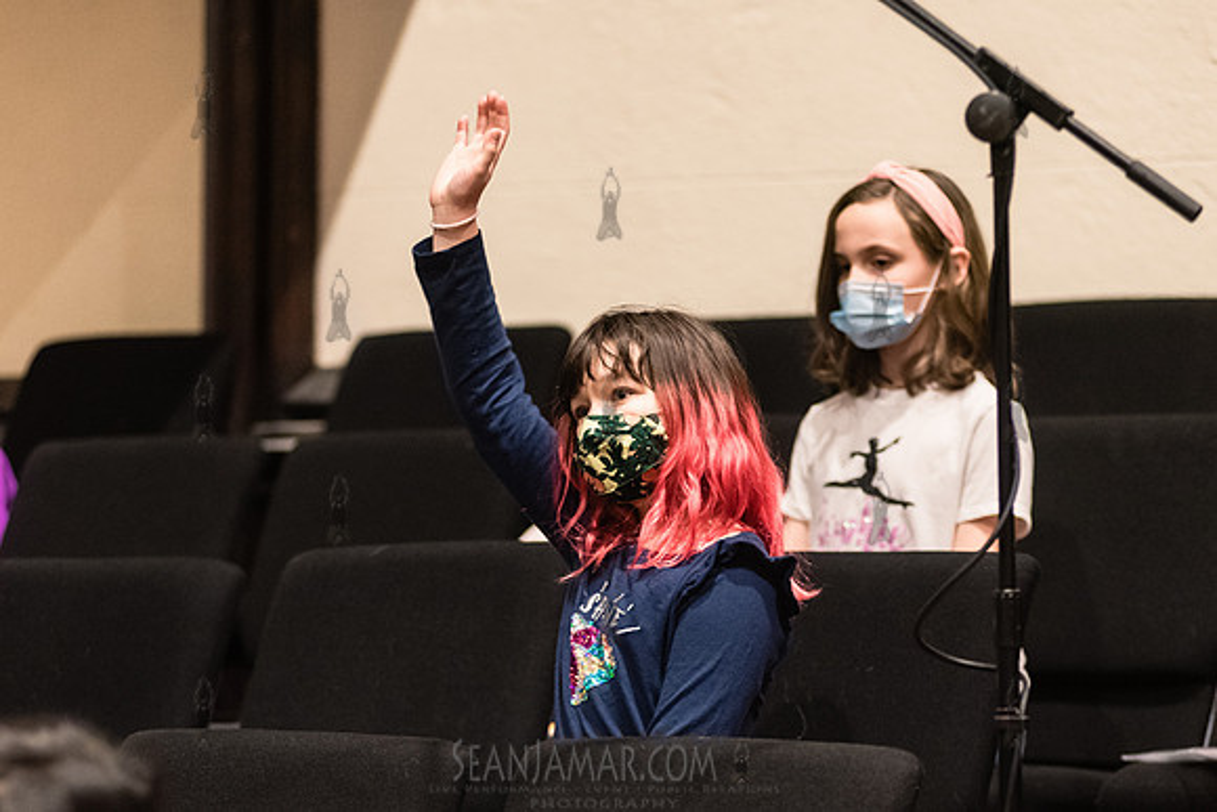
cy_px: 492
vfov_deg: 8.4
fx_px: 5530
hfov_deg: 12.6
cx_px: 597
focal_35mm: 164
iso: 4000
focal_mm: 135
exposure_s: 1/125
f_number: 3.5
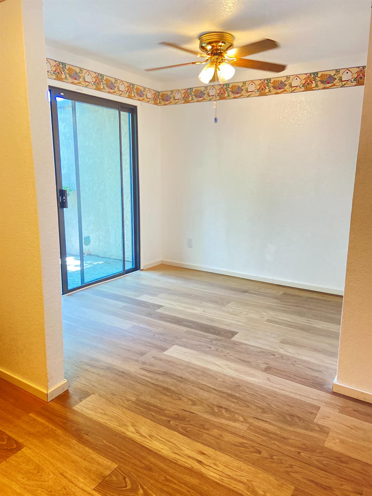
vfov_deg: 67.3
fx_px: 373
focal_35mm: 26
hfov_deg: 53.1
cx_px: 186
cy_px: 248
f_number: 1.8
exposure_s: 1/60
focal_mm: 4.25
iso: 320
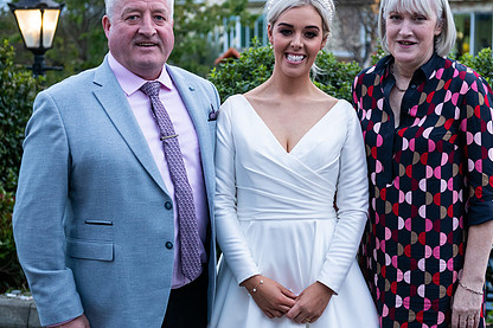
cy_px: 127
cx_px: 295
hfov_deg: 30.0
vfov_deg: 20.3
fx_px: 917
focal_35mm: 67
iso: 640
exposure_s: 1/160
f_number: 3.5
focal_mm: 48
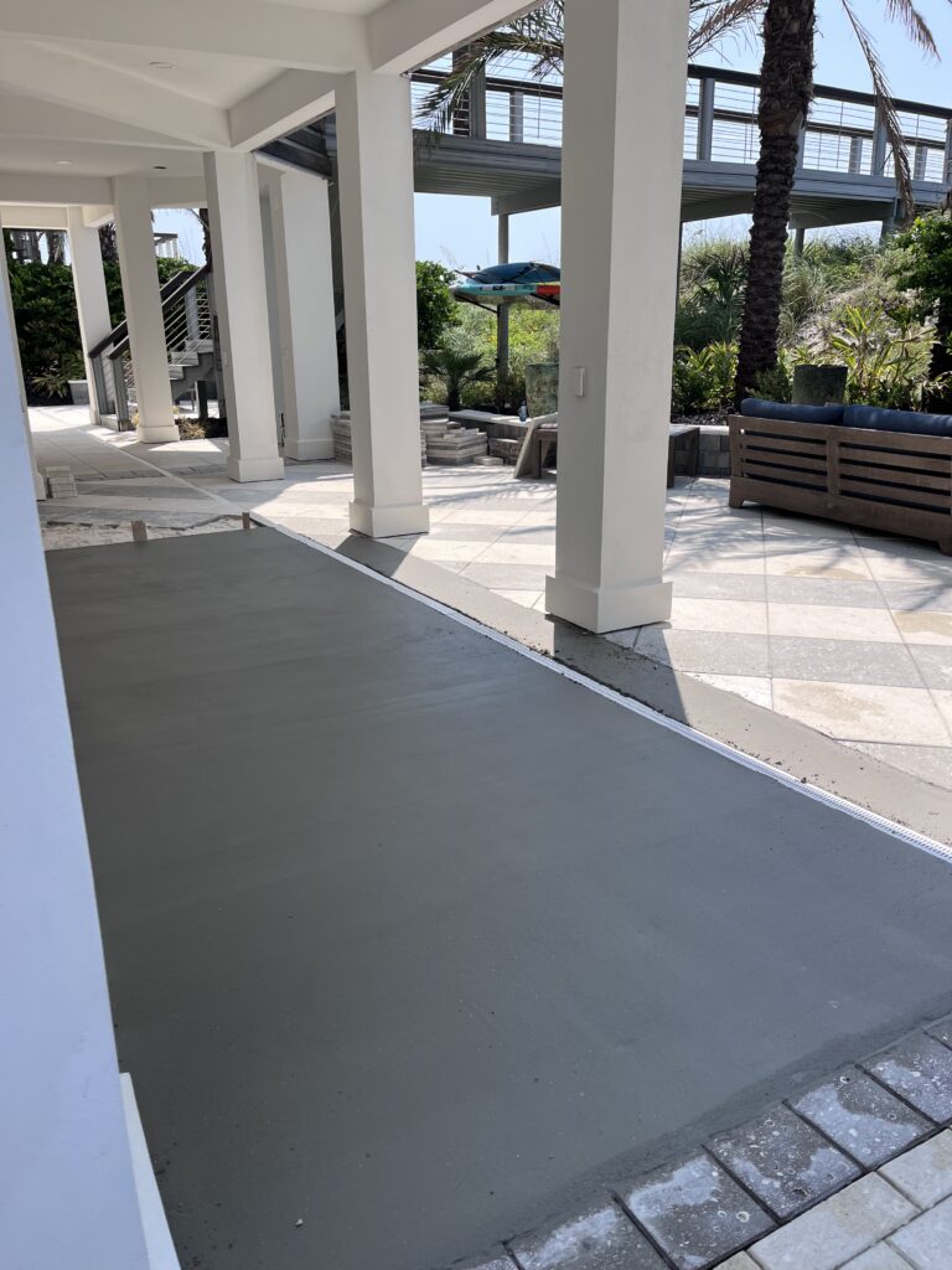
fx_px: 953
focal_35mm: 26
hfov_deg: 53.1
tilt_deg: -16.9
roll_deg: +1.5
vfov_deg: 67.3
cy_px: 635
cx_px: 476
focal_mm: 5.1
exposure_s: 1/2137
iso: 50
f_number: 1.6
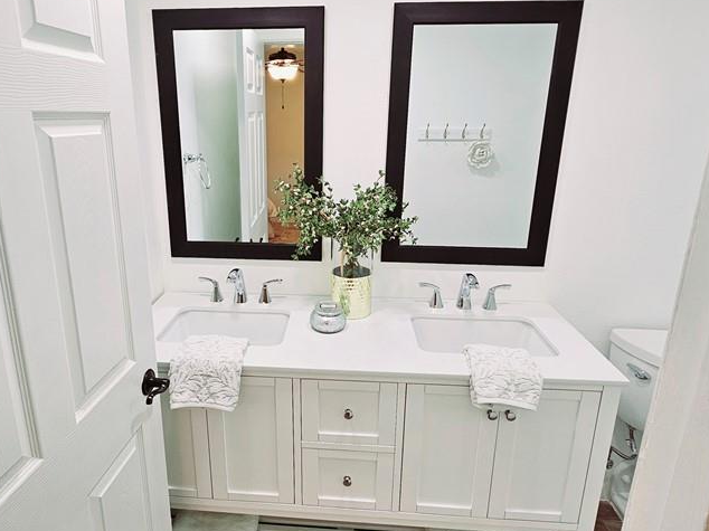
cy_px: 234
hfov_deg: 78.6
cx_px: 308
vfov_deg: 63.2
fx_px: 430
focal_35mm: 21
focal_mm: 2.2
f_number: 2.2
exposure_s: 1/60.2
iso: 80
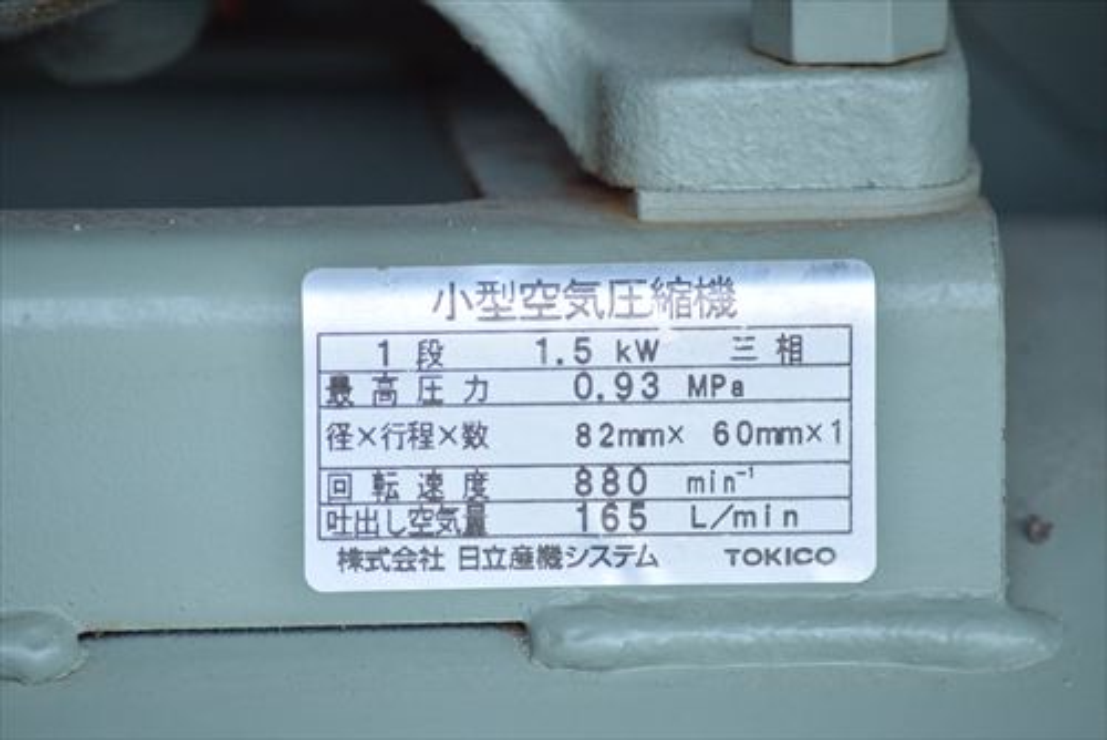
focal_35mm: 450
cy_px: 370
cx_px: 554
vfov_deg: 3.1
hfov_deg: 4.6
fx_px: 13845
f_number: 6.3
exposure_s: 1/640
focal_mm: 300
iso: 1250
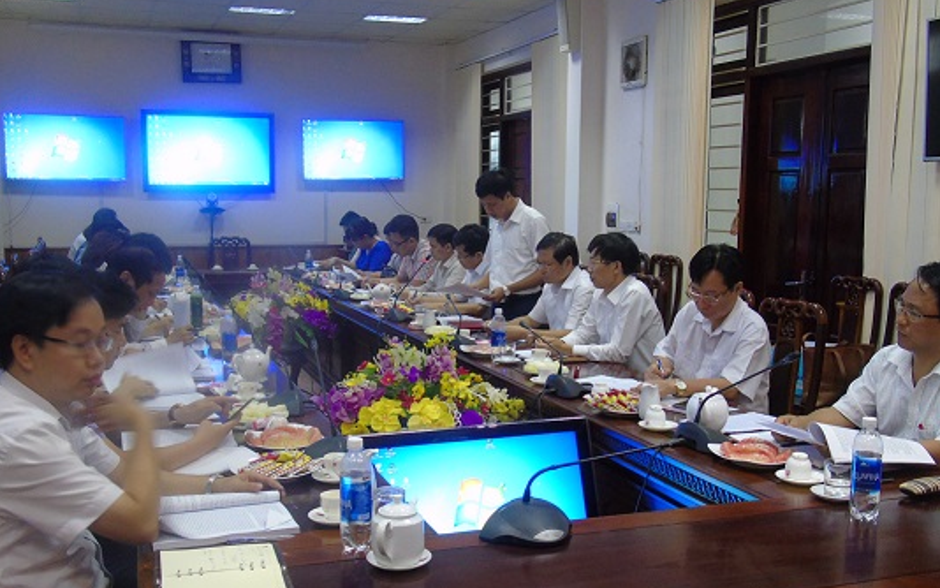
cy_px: 339
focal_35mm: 37
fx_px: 948
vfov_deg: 34.4
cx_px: 468
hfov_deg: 52.7
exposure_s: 1/15
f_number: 3.8
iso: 400
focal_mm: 6.1
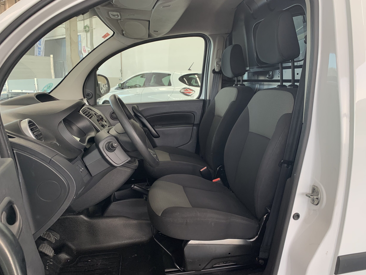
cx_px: 184
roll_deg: -1.5
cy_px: 141
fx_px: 285
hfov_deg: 65.3
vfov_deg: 51.4
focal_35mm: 27
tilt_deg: -11.4
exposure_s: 1/121
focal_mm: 4.25
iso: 80
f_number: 1.8
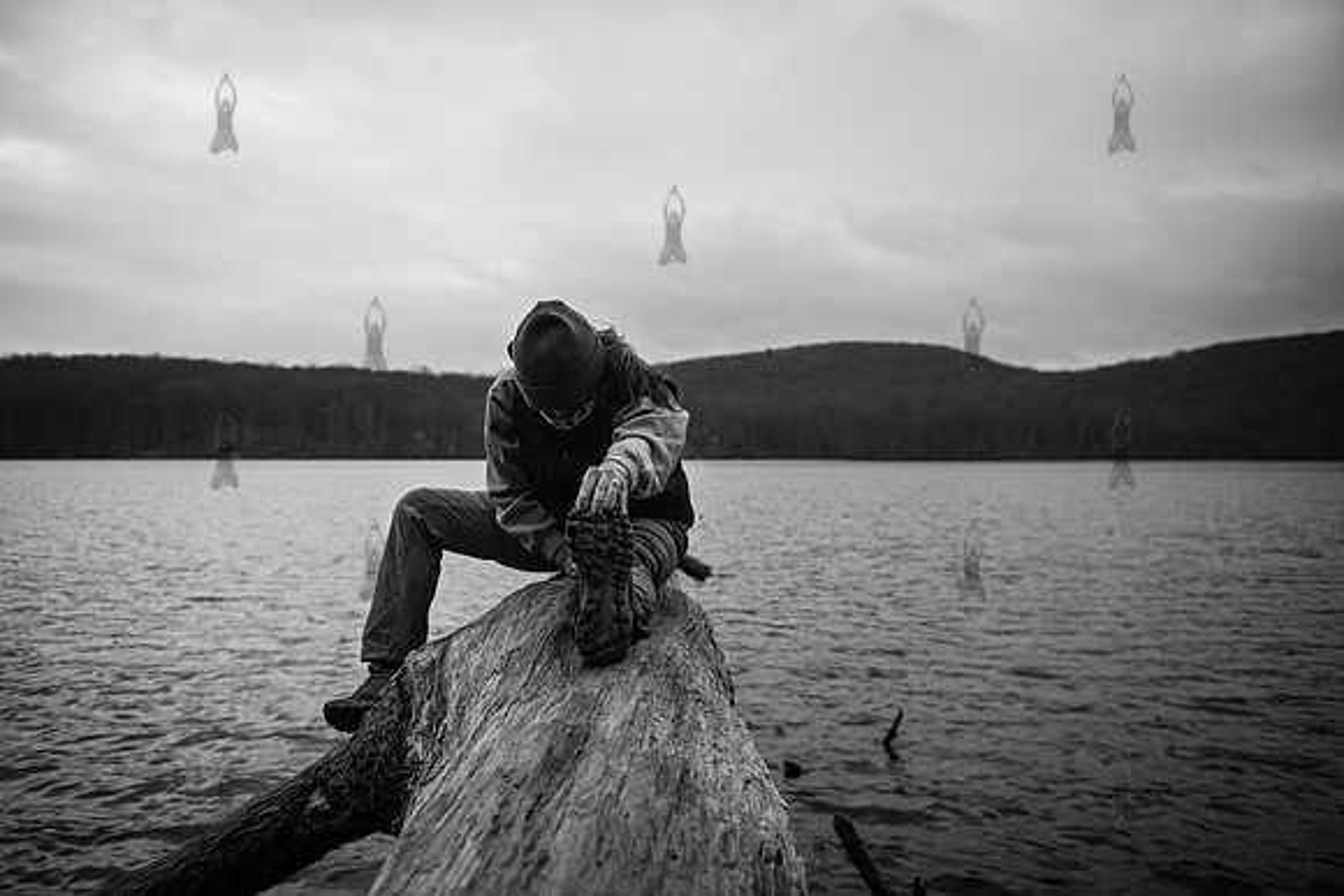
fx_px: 965
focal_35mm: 26
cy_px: 448
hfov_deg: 69.7
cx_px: 672
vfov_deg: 49.9
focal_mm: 24
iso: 500
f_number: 2.8
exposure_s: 1/320
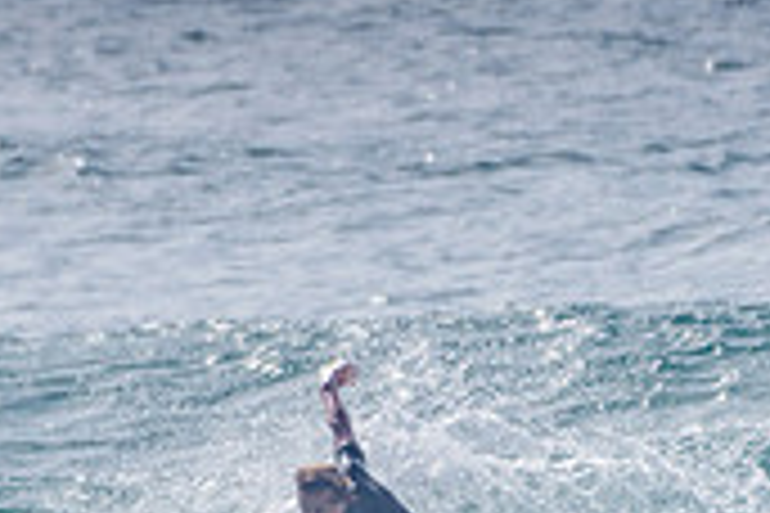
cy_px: 594
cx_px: 158
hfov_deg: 1.0
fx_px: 44528
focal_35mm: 2082
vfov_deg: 0.7
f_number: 5.6
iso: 72
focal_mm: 500
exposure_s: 1/2000
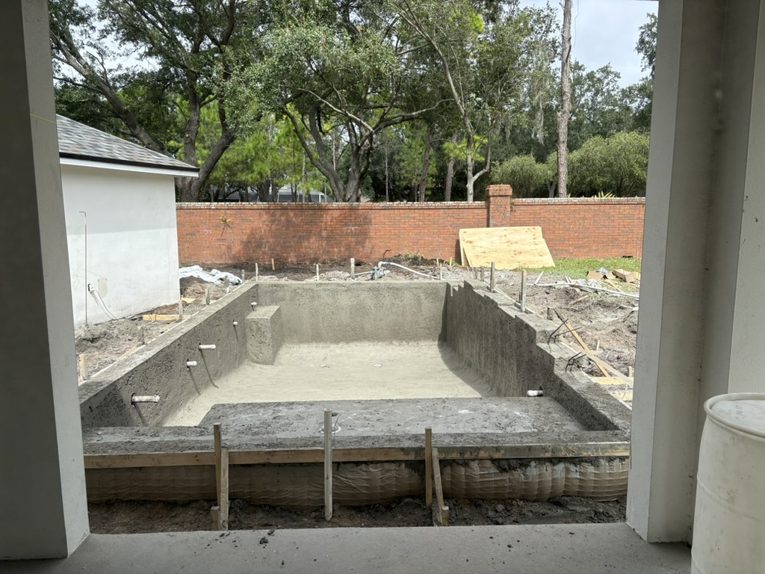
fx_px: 575
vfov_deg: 53.1
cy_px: 287
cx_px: 382
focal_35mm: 26
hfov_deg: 67.3
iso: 50
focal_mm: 5.96
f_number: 1.6
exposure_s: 1/2208
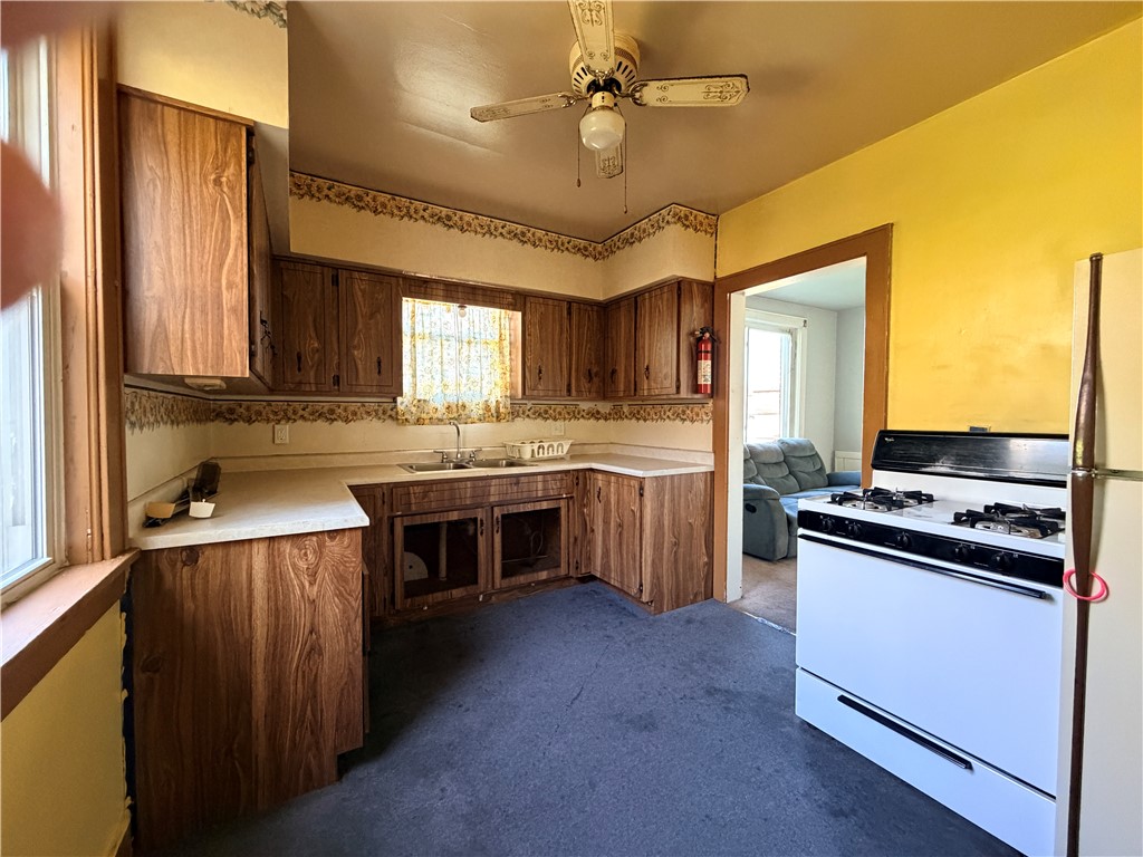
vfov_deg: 85.7
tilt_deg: -1.9
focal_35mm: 14
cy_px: 428
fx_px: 462
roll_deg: +0.0
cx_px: 572
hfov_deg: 102.1
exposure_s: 1/60
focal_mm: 2.22
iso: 640
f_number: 2.2
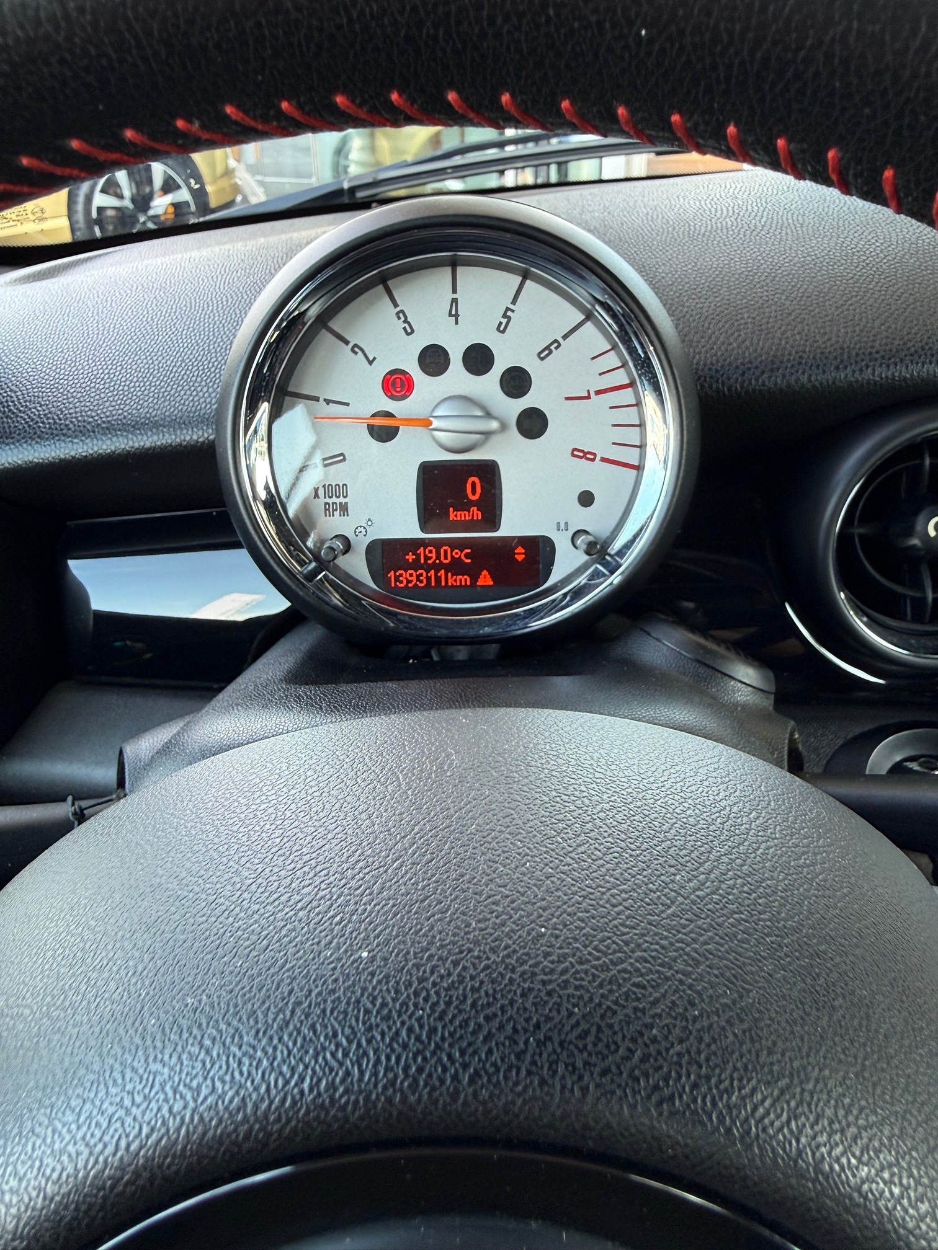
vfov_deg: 71.6
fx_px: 867
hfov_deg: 56.8
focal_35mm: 24
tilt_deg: -25.6
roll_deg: +0.9
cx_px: 469
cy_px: 625
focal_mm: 2.22
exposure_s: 1/99
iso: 80
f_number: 2.2
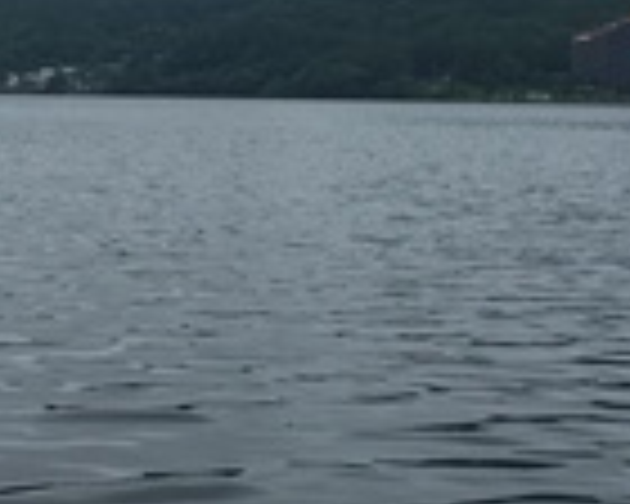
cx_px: 243
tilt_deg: -1.2
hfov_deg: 19.0
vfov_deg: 15.2
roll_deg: -1.5
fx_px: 1883
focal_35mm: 101
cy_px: 110
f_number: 2.2
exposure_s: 1/855
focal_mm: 4.15
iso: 25
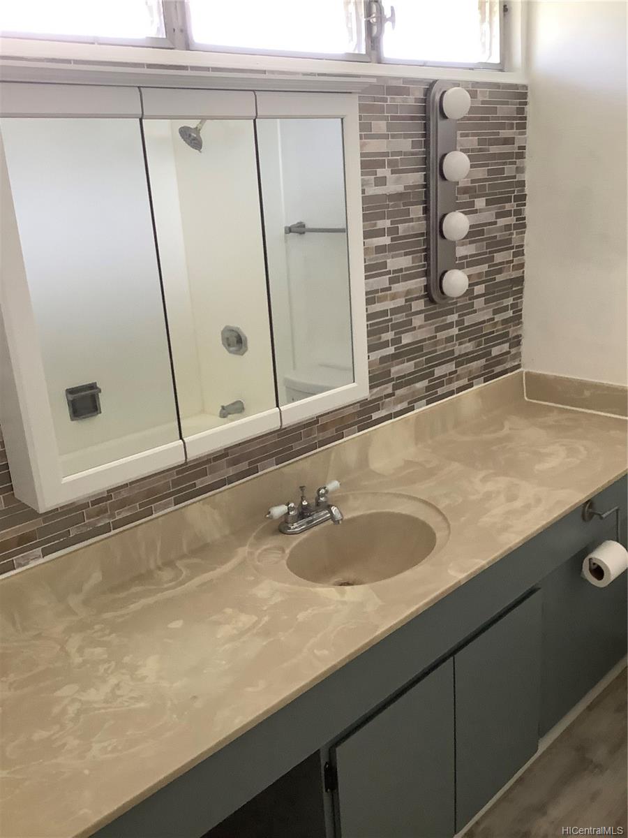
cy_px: 419
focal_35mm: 31
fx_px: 750
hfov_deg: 45.4
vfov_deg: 58.4
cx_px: 314
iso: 160
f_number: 2.4
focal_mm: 3.3
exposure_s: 1/60
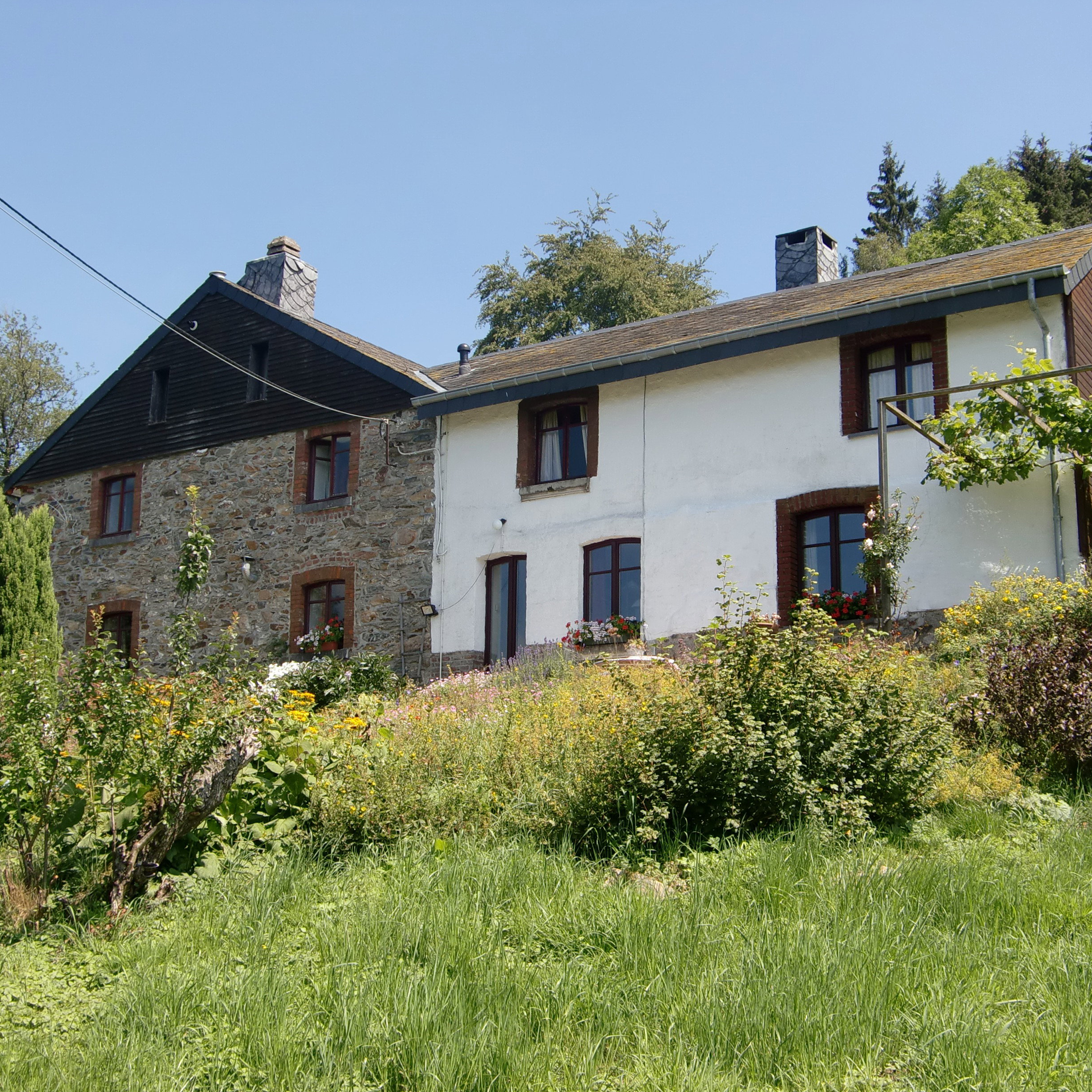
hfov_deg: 36.8
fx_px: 1642
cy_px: 546
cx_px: 548
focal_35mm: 46
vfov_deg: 36.8
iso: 64
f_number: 3
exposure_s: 1/640
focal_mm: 6.9
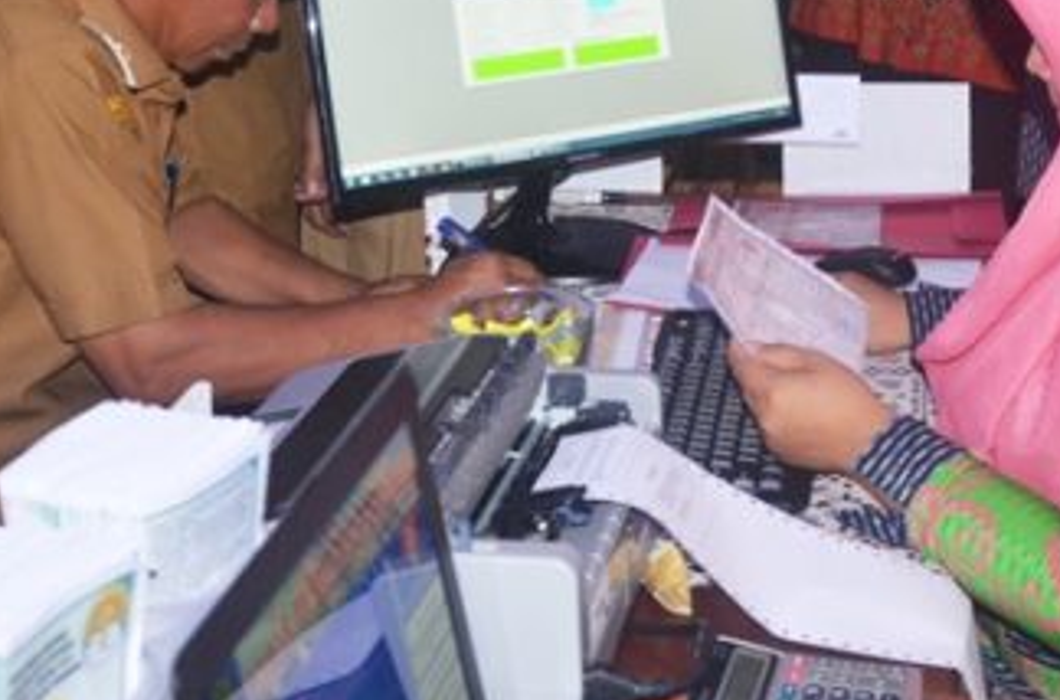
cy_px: -49
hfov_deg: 26.1
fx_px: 2290
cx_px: 499
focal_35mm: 78
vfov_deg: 16.9
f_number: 3.8
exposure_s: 1/60
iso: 800
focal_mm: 24
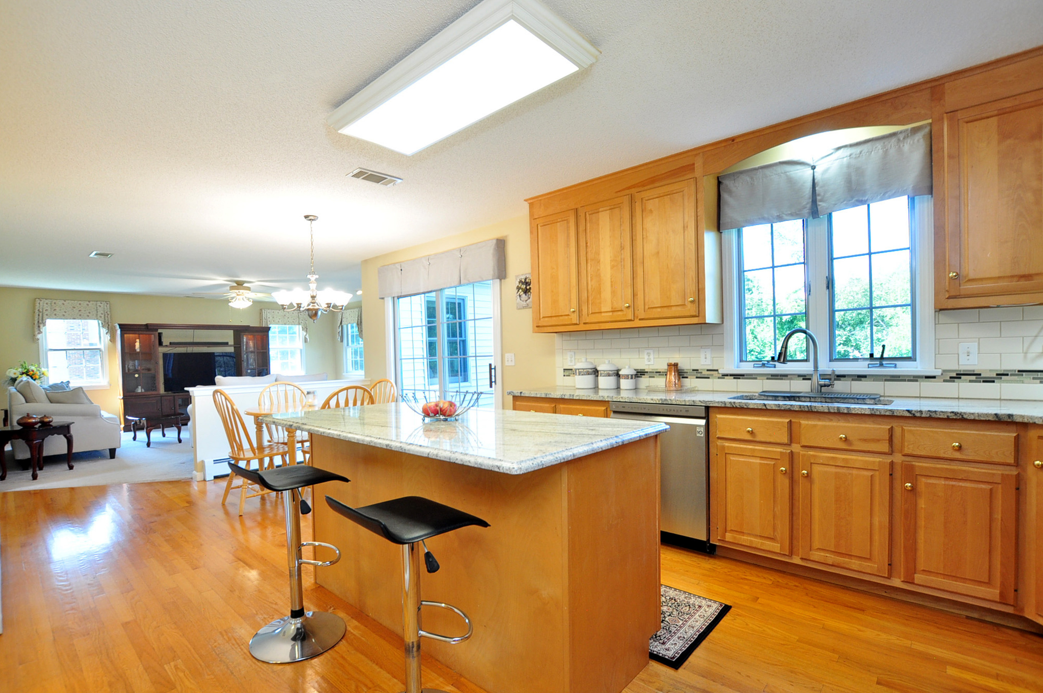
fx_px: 463
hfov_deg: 96.7
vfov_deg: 73.6
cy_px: 358
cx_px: 495
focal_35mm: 16
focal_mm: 10
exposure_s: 1/15
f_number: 5
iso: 400
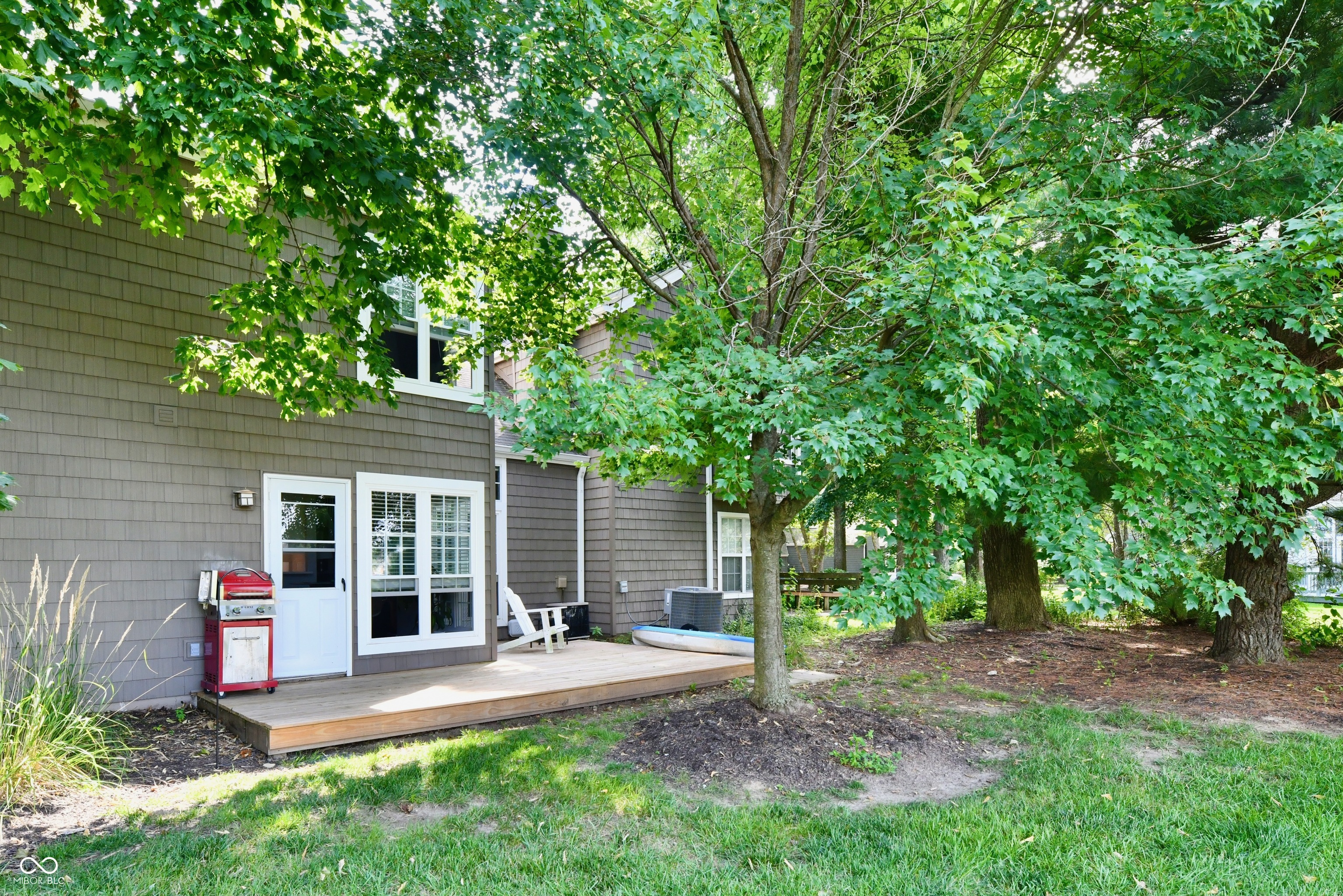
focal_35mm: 14
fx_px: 522
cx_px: 672
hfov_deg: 104.3
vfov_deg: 81.2
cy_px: 448
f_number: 7.1
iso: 640
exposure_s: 1/200
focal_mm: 14
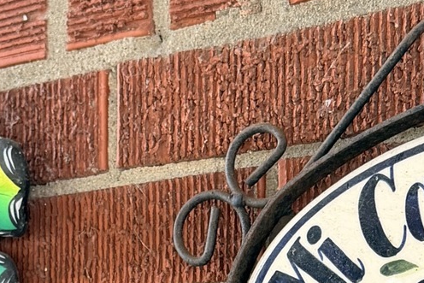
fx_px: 1367
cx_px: 262
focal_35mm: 116
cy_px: 421
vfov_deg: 11.4
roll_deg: -1.0
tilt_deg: +4.7
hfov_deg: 17.6
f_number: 1.78
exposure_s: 1/121
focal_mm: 6.76
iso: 160
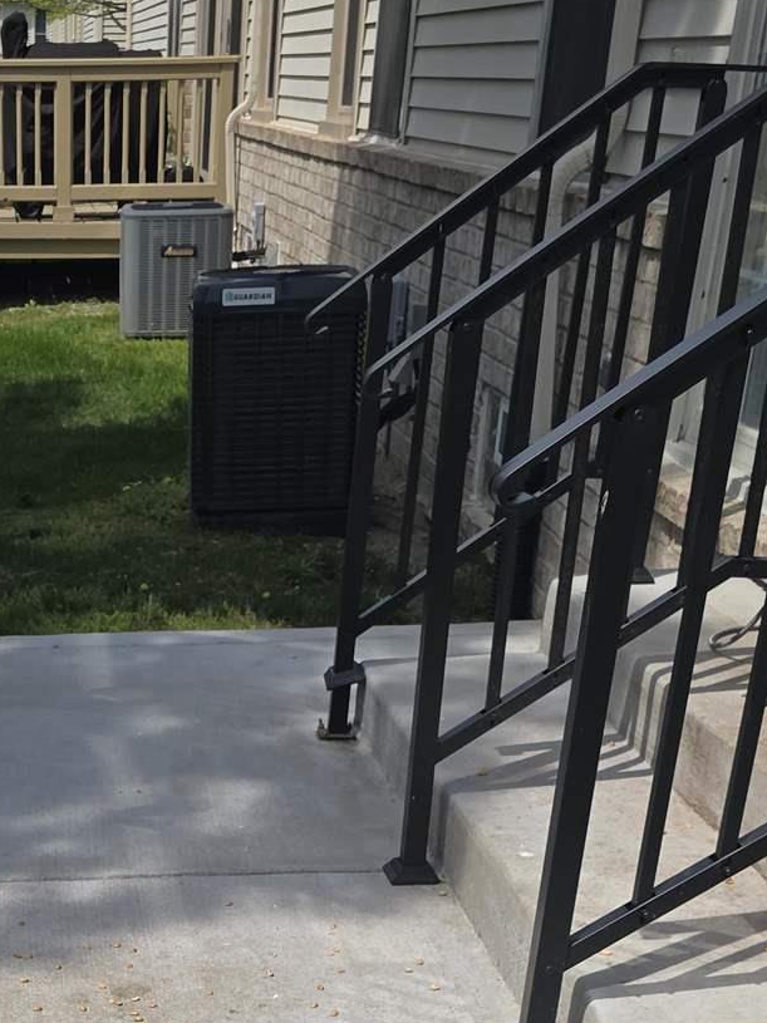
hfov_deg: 22.0
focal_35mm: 65
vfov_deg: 25.7
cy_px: 1318
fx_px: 1921
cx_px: 53
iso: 12
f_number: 1.7
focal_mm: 6.3
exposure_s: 1/1129
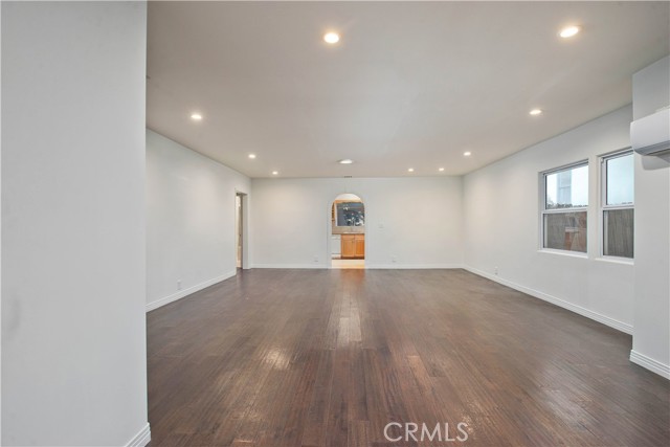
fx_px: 298
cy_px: 224
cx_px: 335
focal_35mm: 16
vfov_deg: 73.8
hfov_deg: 96.7
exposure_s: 1/50
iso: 400
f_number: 7.1
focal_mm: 16
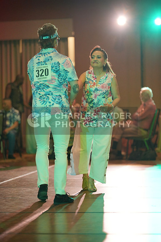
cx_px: 80
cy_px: 121
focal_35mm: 122
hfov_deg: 11.2
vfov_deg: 16.8
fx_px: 818
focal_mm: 122
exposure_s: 1/400
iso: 2000
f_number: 2
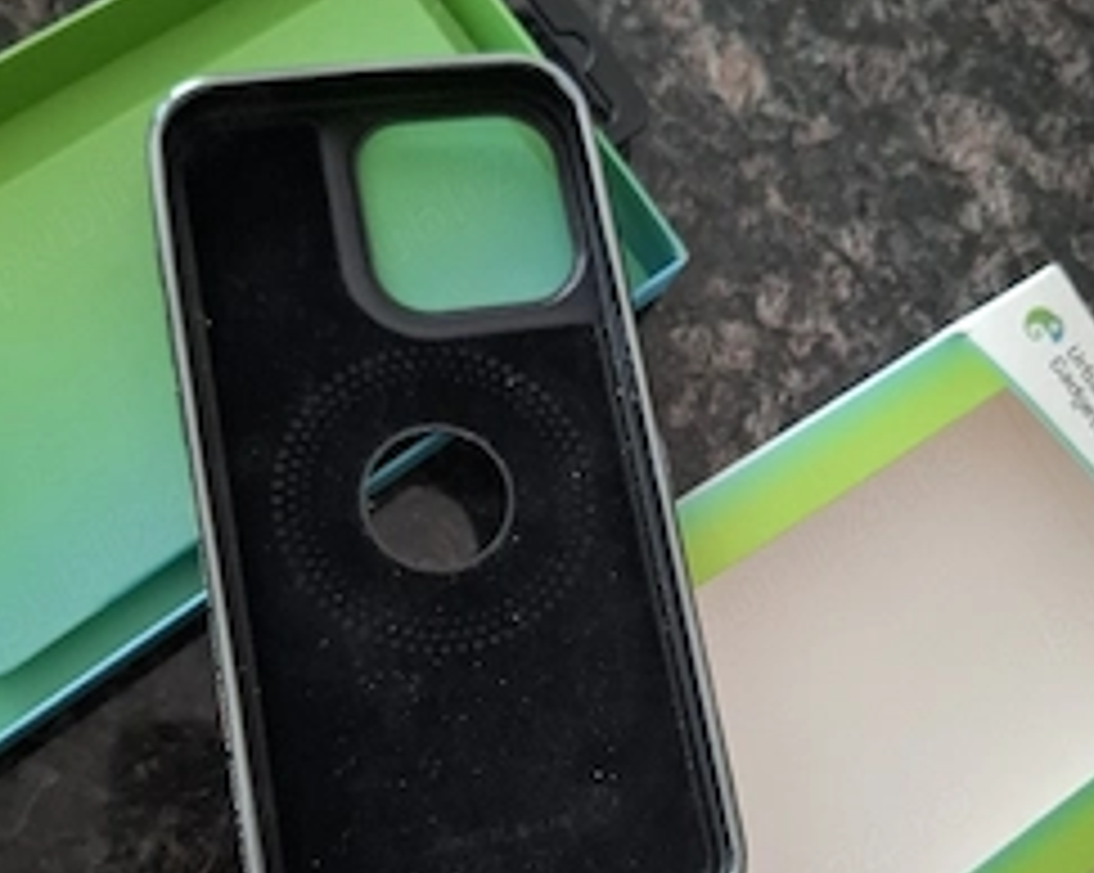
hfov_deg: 49.1
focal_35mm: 37
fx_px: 1197
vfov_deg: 39.5
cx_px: 567
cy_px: 594
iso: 400
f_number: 1.8
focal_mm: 5.54
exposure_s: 1/30
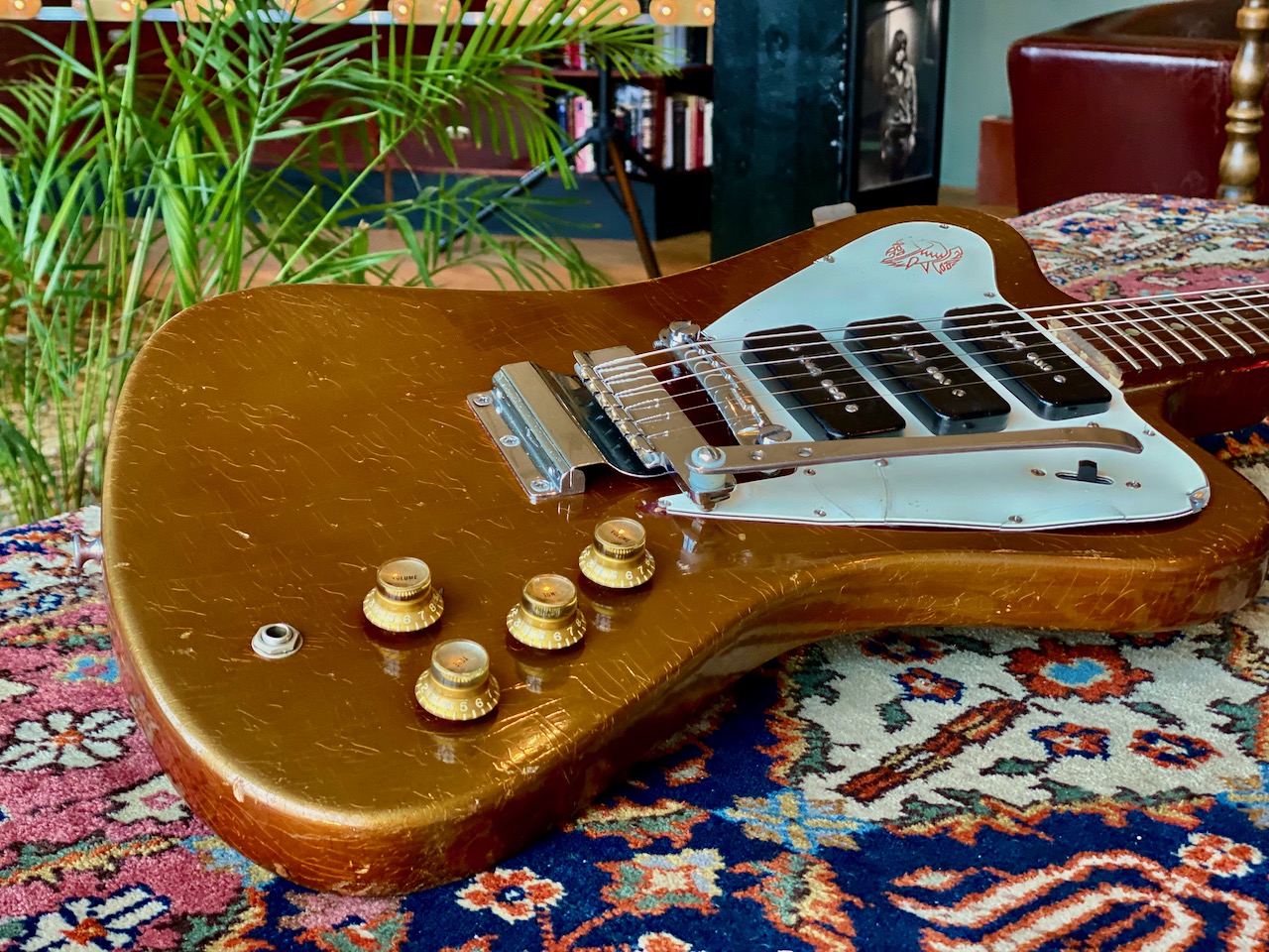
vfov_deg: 28.0
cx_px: 634
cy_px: 476
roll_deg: -0.7
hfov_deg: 36.8
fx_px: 1906
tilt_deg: -19.9
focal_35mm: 52
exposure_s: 1/100
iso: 200
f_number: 2
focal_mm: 6
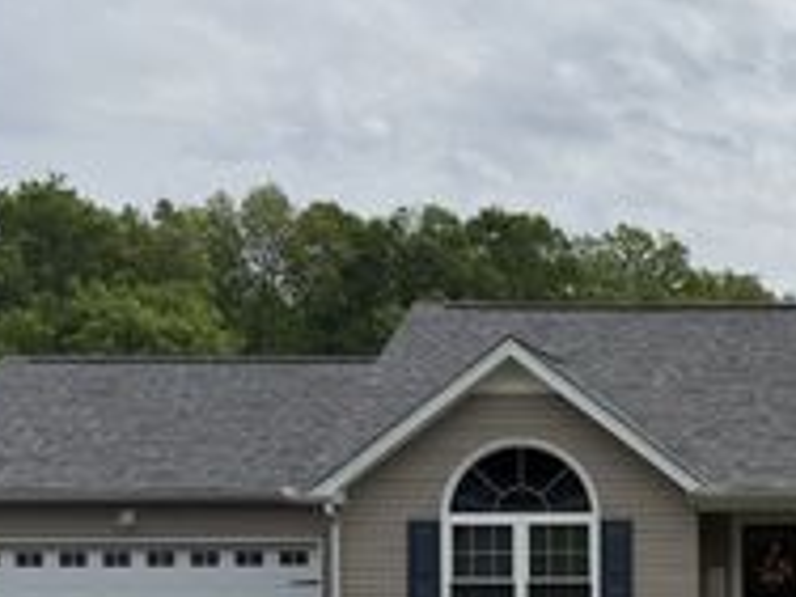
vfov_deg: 22.5
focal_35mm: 64
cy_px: 514
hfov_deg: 28.4
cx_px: 792
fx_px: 1472
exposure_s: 1/10309
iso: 80
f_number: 1.78
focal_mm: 6.76
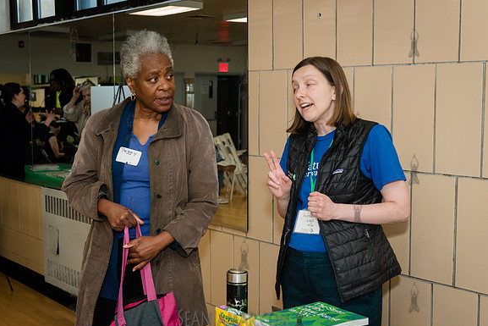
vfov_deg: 25.5
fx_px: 719
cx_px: 253
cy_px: 169
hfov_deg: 37.5
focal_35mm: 53
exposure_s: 1/250
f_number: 4.5
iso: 4000
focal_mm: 48
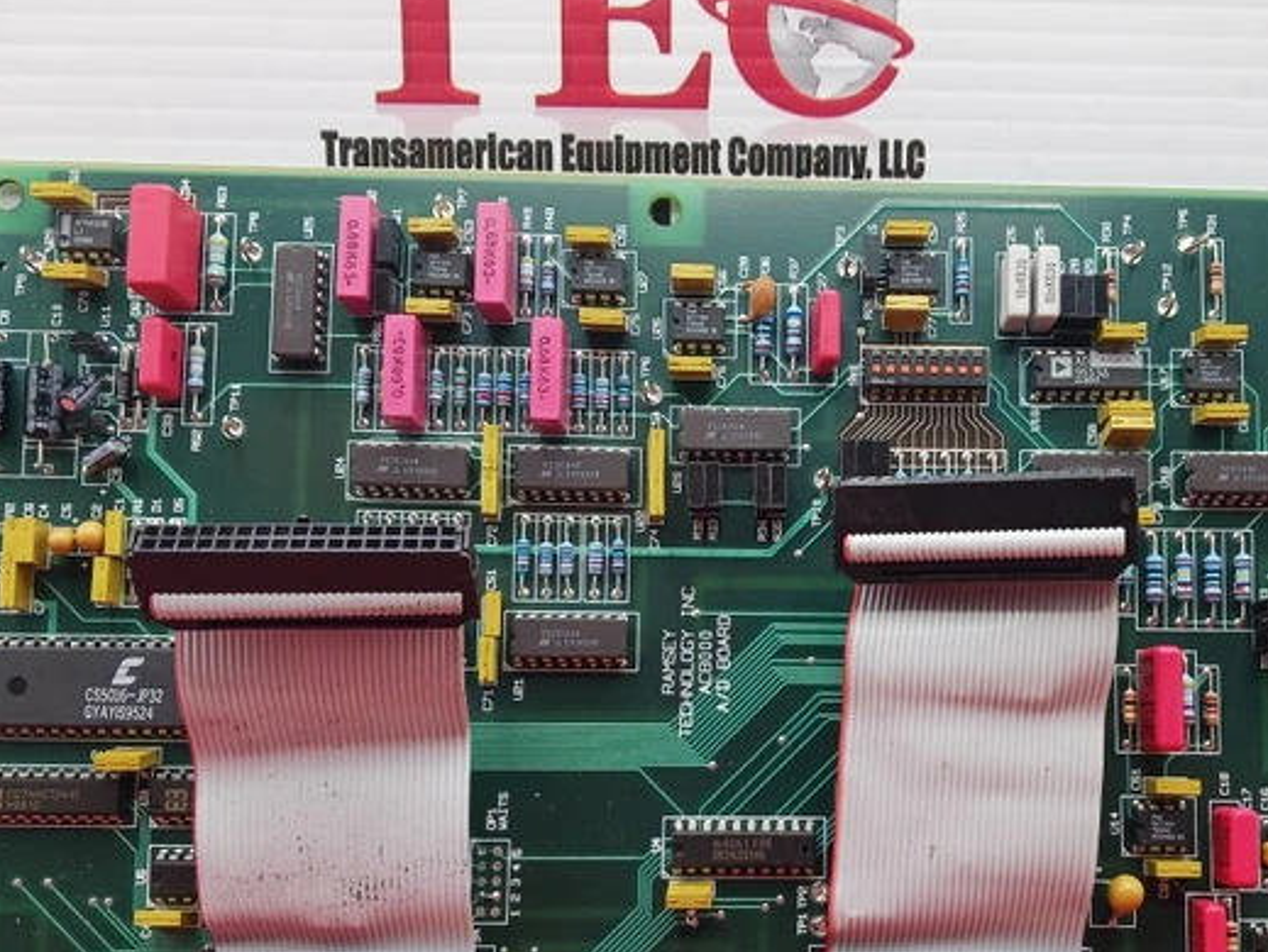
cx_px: 794
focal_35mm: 39
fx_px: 1430
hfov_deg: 47.4
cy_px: 629
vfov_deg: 36.5
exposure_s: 1/60
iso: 40
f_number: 1.8
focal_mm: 4
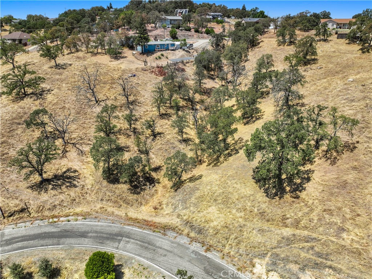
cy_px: 140
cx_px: 186
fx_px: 258
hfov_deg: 71.6
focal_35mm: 24
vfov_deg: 56.8
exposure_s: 1/2000
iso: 120
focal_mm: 12.29
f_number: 3.2
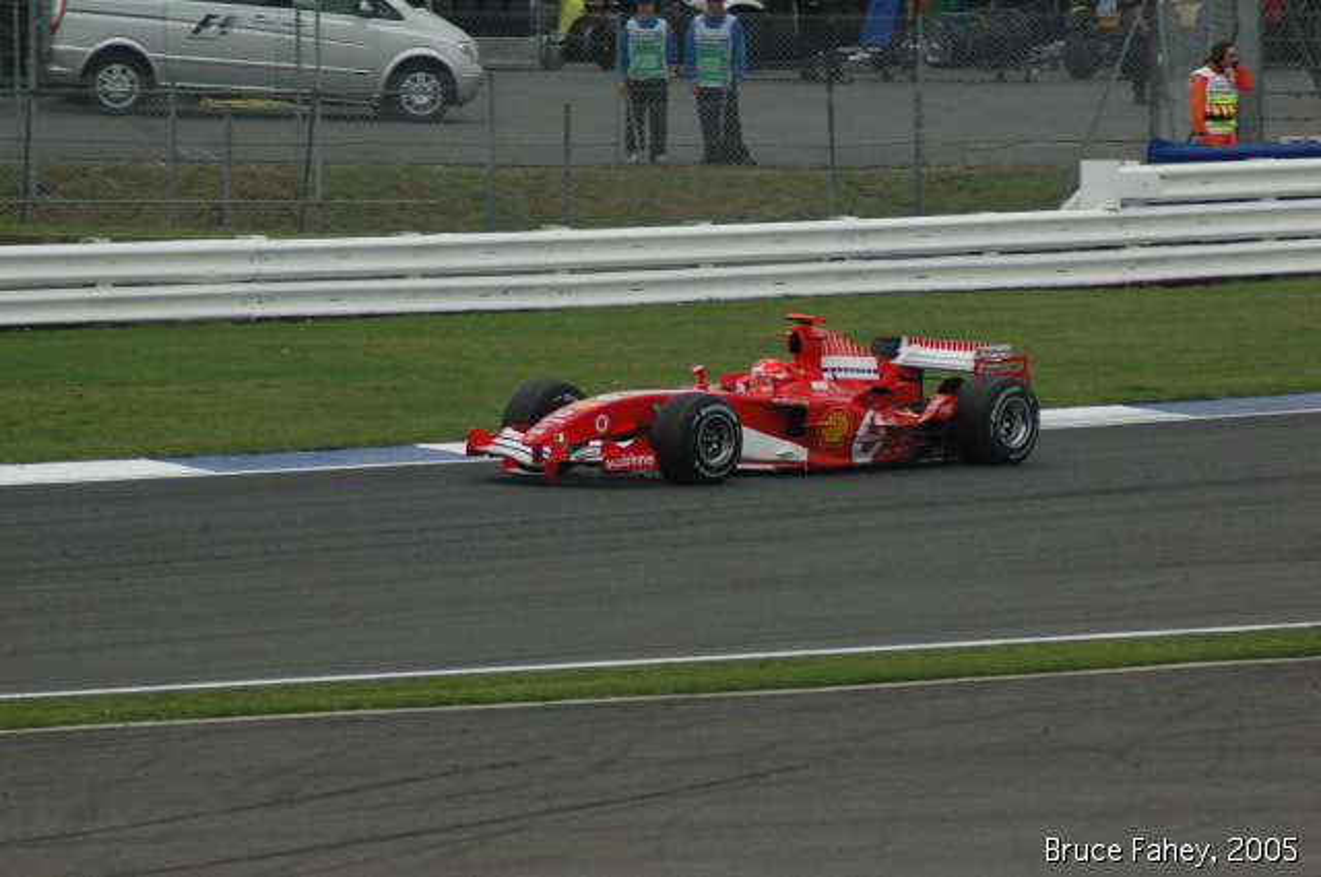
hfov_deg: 4.6
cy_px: 438
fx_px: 16491
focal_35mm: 450
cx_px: 660
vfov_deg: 3.0
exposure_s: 1/2500
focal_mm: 300
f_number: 7.1
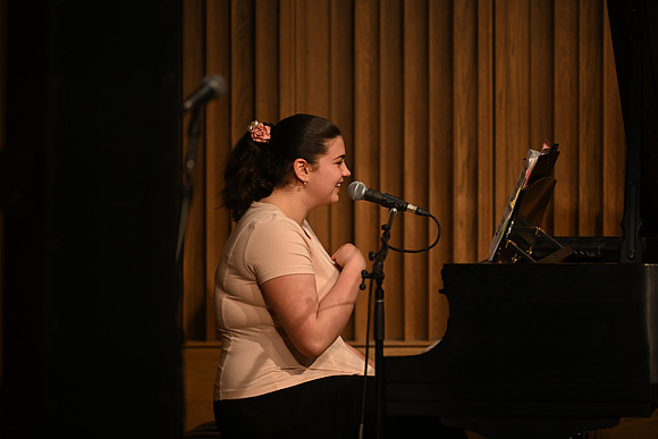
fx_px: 3656
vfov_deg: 6.9
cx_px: 329
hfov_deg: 10.3
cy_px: 220
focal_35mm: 200
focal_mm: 200
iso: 1600
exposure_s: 1/400
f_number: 2.8
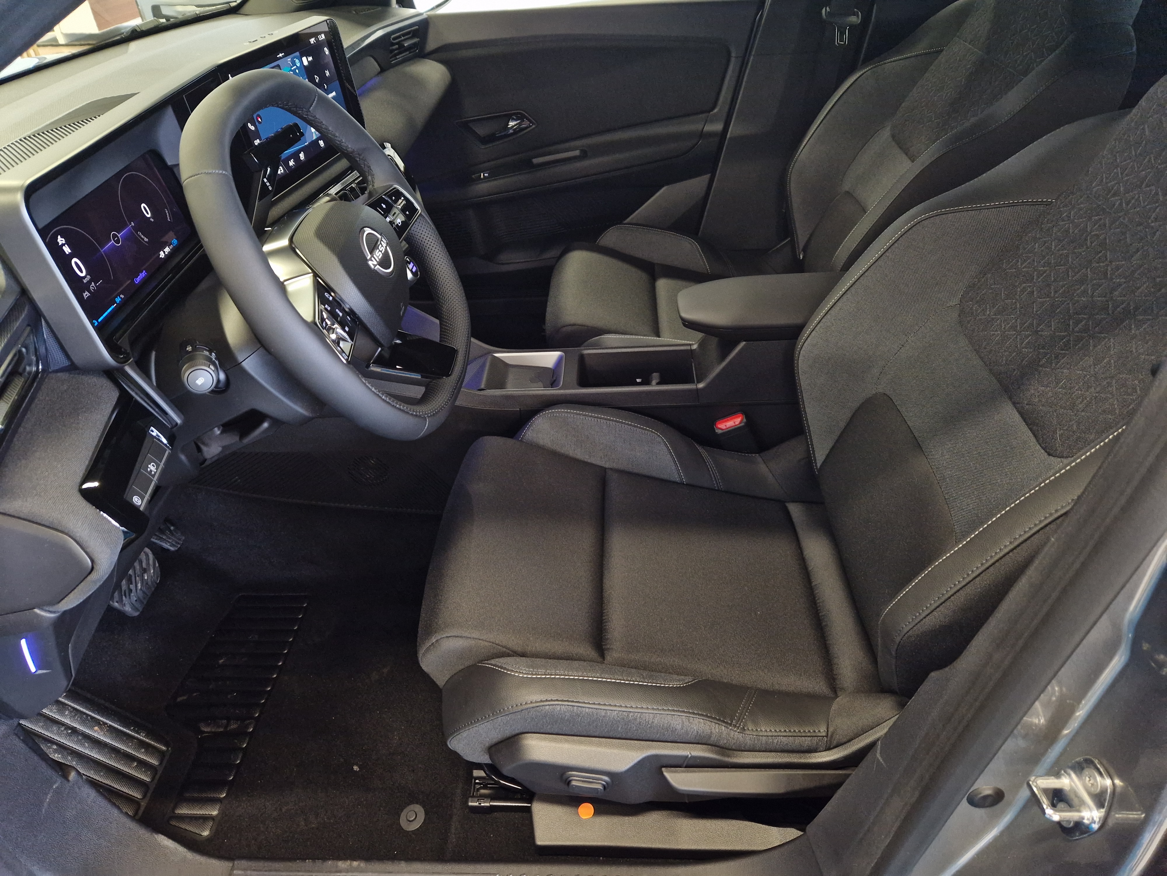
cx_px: 584
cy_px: 438
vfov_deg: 58.9
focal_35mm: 23
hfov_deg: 73.9
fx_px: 775
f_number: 1.8
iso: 100
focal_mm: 5.4
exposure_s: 1/100
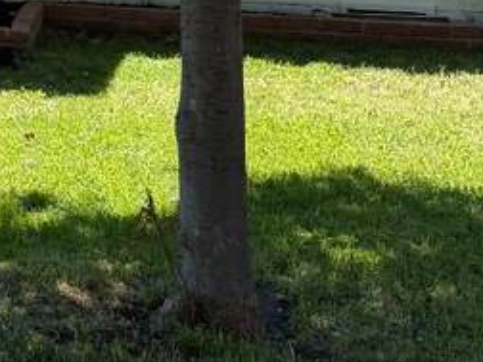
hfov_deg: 14.4
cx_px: -356
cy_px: -147
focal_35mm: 122
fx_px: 1702
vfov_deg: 11.7
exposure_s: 1/1410
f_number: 1.78
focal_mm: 6.76
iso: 100
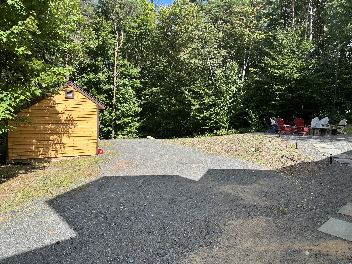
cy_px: 132
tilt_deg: -3.1
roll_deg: -1.5
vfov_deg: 56.8
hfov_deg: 71.6
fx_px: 244
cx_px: 176
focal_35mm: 24
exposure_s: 1/1562
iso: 80
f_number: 1.78
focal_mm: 6.86
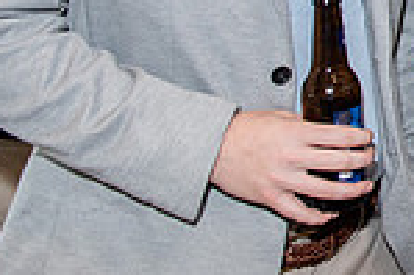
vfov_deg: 12.1
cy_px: -219
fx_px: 1195
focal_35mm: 104
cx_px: 839
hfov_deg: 15.5
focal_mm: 24
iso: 640
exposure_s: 1/250
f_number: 4
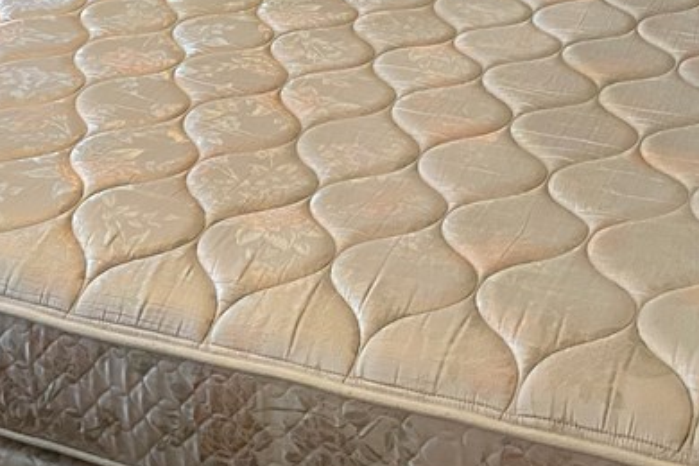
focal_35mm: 71
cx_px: 301
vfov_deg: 17.7
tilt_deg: -11.9
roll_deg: +0.4
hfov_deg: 28.4
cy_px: -170
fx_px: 1378
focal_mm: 4.25
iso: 400
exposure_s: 1/60
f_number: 1.8
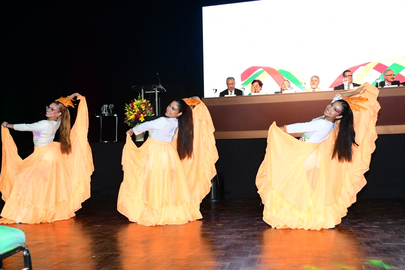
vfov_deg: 36.9
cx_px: 202
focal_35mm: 36
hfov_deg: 53.1
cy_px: 135
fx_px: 405
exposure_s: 1/200
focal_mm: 24
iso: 3200
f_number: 5.6
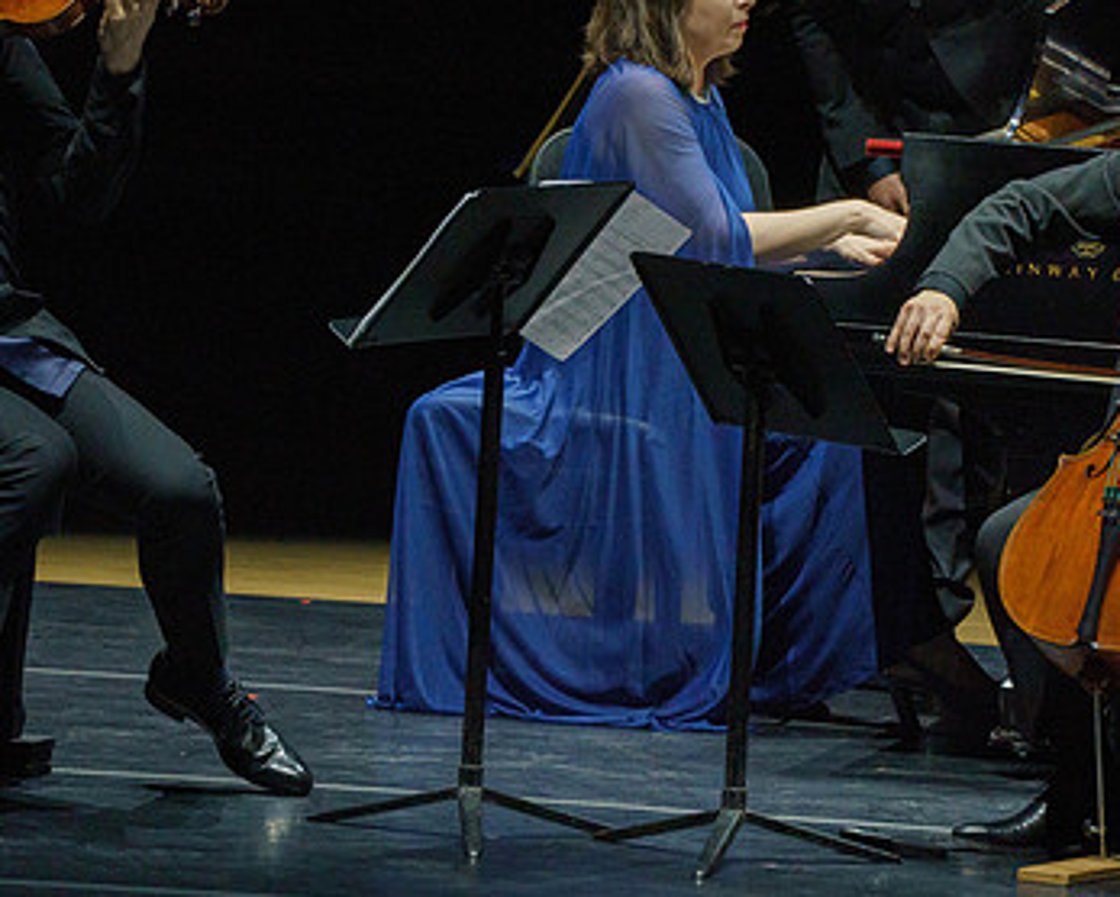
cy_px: 286
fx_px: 18938
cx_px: 626
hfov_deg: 3.4
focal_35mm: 571
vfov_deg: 2.7
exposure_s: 1/250
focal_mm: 364
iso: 4000
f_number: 11
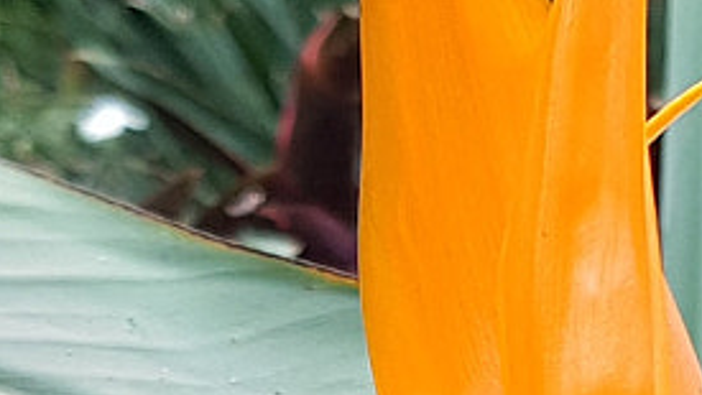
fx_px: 3073
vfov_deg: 6.9
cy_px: 1017
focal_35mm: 165
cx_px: 378
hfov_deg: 13.0
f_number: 1.7
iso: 50
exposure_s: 1/50
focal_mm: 4.2
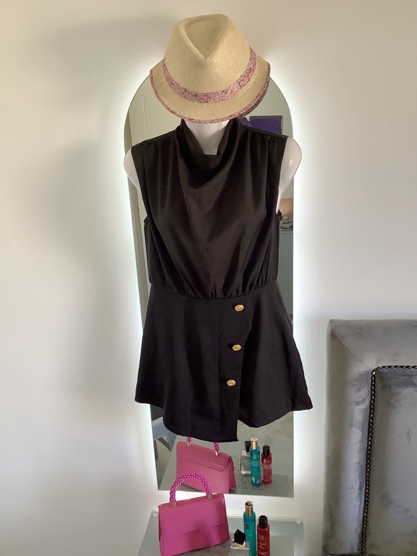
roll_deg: +1.4
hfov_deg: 45.4
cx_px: 208
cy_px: 278
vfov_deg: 58.4
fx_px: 498
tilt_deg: -15.9
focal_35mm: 31
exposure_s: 1/50
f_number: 2.4
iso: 64
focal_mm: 3.3
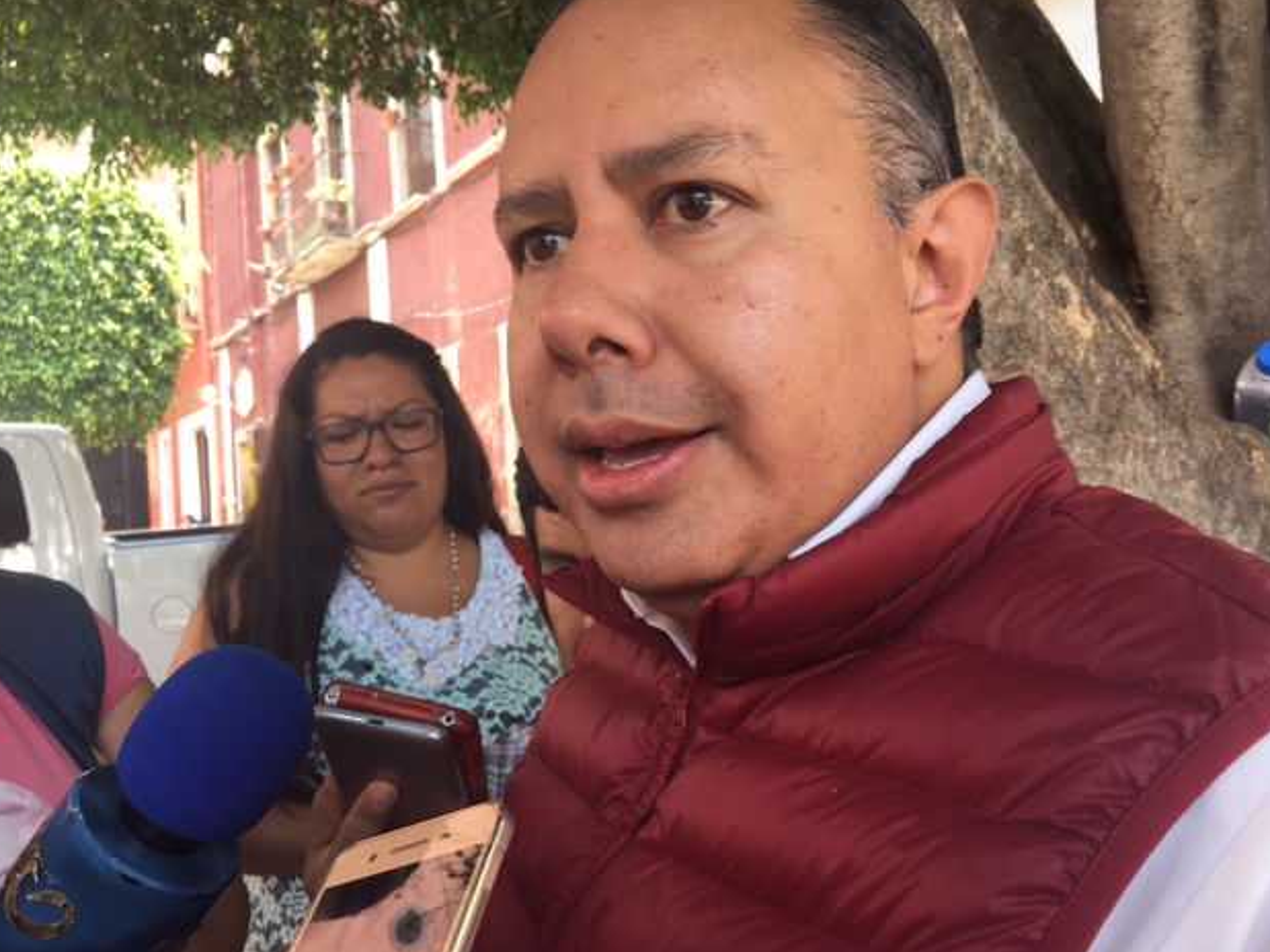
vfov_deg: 46.8
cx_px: 624
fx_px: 1100
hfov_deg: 60.0
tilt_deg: +2.7
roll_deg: +1.6
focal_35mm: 30
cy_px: 480
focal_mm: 4.15
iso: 25
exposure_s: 1/60
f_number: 2.2
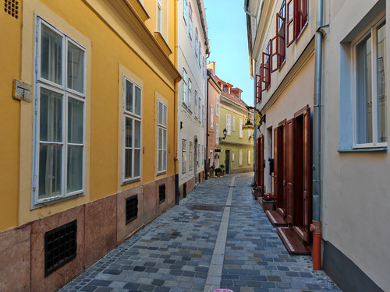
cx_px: 195
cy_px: 146
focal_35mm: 27
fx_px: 304
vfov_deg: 51.4
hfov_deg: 65.3
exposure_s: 1/460
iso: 50
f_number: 1.6
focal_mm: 7.62
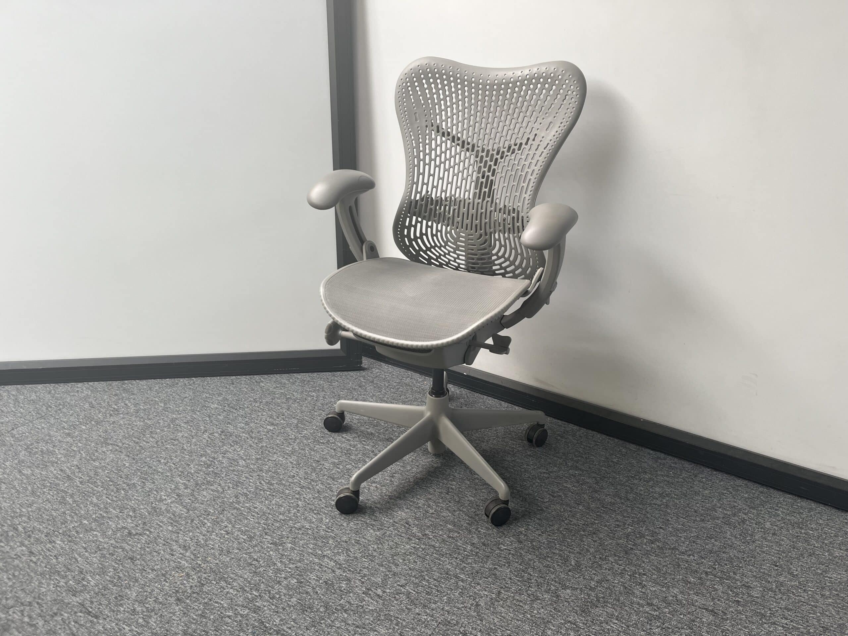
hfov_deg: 67.3
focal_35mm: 26
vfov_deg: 53.1
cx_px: 424
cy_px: 318
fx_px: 637
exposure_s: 1/122
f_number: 1.6
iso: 50
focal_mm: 5.1
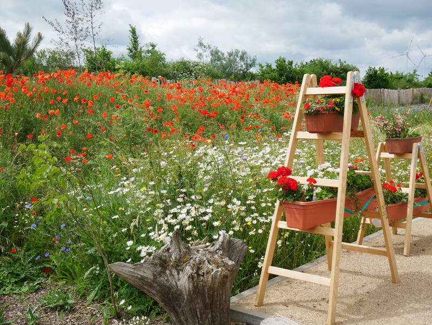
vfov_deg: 32.9
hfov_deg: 42.9
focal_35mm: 44
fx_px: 549
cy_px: 162
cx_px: 216
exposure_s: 1/400
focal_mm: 22
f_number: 8
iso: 200
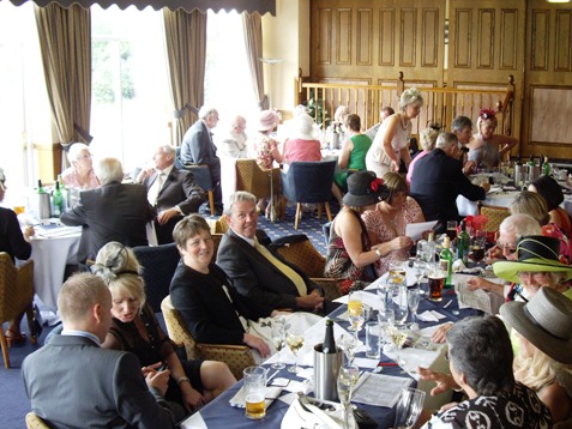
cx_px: 345
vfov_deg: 28.6
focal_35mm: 51
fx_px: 843
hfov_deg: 37.3
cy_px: 224
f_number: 2.8
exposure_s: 1/50
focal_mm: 7.9
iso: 200
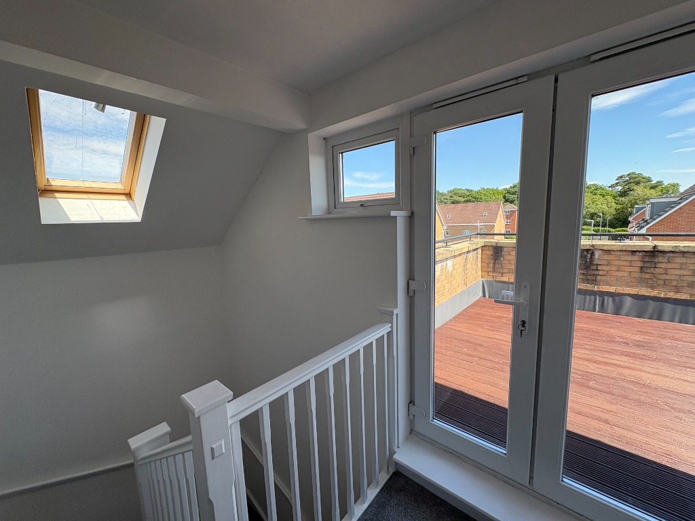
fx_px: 281
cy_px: 260
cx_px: 348
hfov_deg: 102.1
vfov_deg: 85.7
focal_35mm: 14
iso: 64
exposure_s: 1/505
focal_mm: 2.22
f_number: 2.2
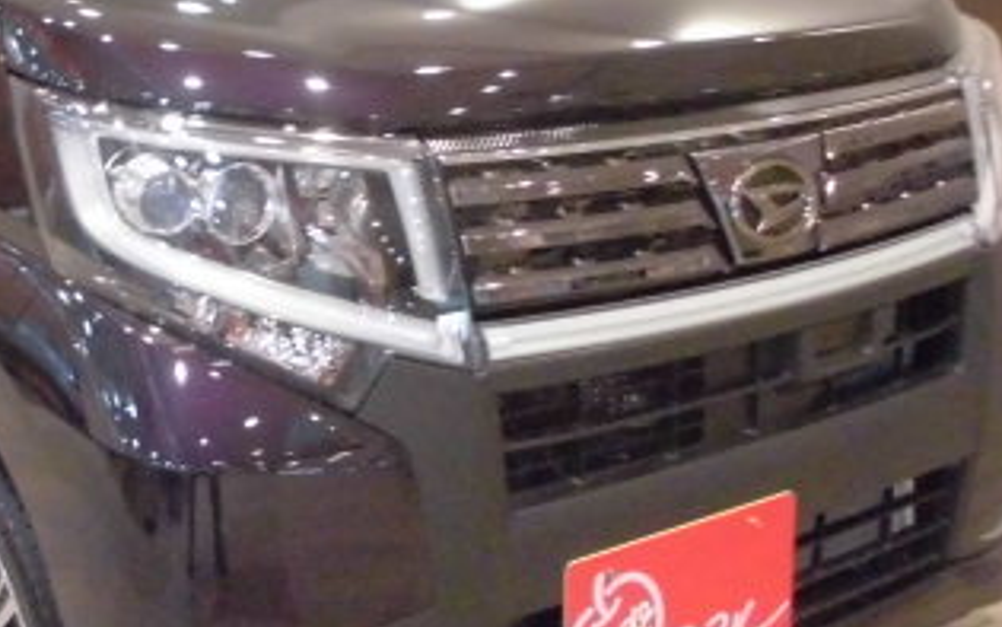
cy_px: 248
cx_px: 216
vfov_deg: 23.1
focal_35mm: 56
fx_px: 1530
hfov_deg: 35.2
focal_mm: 4.6
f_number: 3.5
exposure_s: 1/50
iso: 800
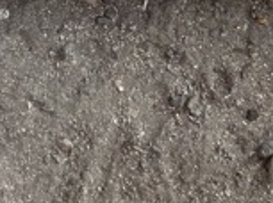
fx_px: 858
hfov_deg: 17.7
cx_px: 5
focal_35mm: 109
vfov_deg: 12.6
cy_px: -134
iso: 32
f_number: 1.5
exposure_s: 1/122
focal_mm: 5.7
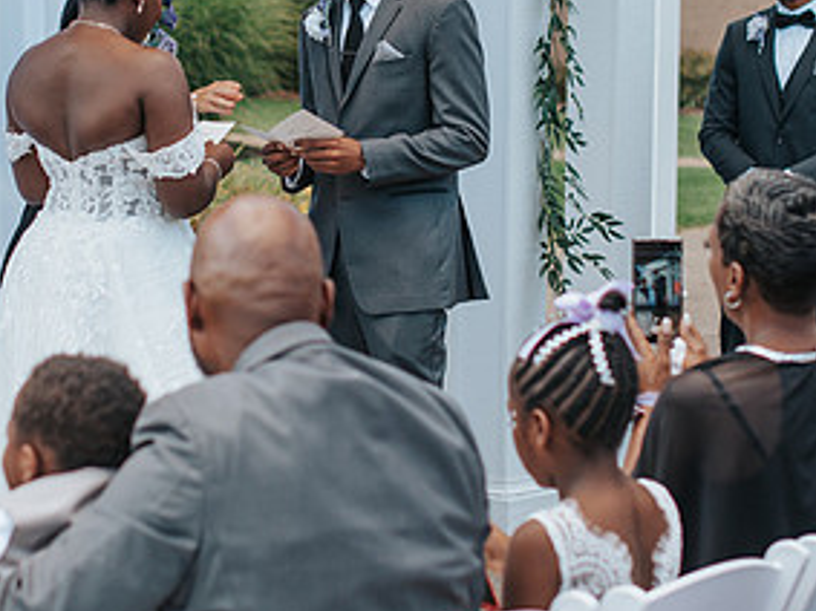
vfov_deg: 11.3
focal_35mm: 130
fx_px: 3063
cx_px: 270
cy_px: 95
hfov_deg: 15.1
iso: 200
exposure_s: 1/1250
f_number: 2.5
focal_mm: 50
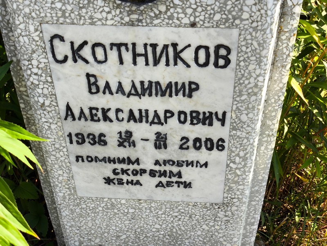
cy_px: 123
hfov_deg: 38.2
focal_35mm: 50
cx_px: 164
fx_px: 473
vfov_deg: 29.1
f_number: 1.7
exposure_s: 1/212
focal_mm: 4.71
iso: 50
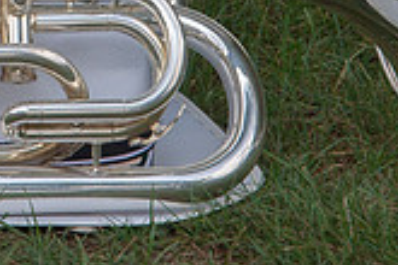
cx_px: -88
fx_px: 3471
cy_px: -199
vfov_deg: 4.3
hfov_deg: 6.5
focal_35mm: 314
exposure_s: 1/400
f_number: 10
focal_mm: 75
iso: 320
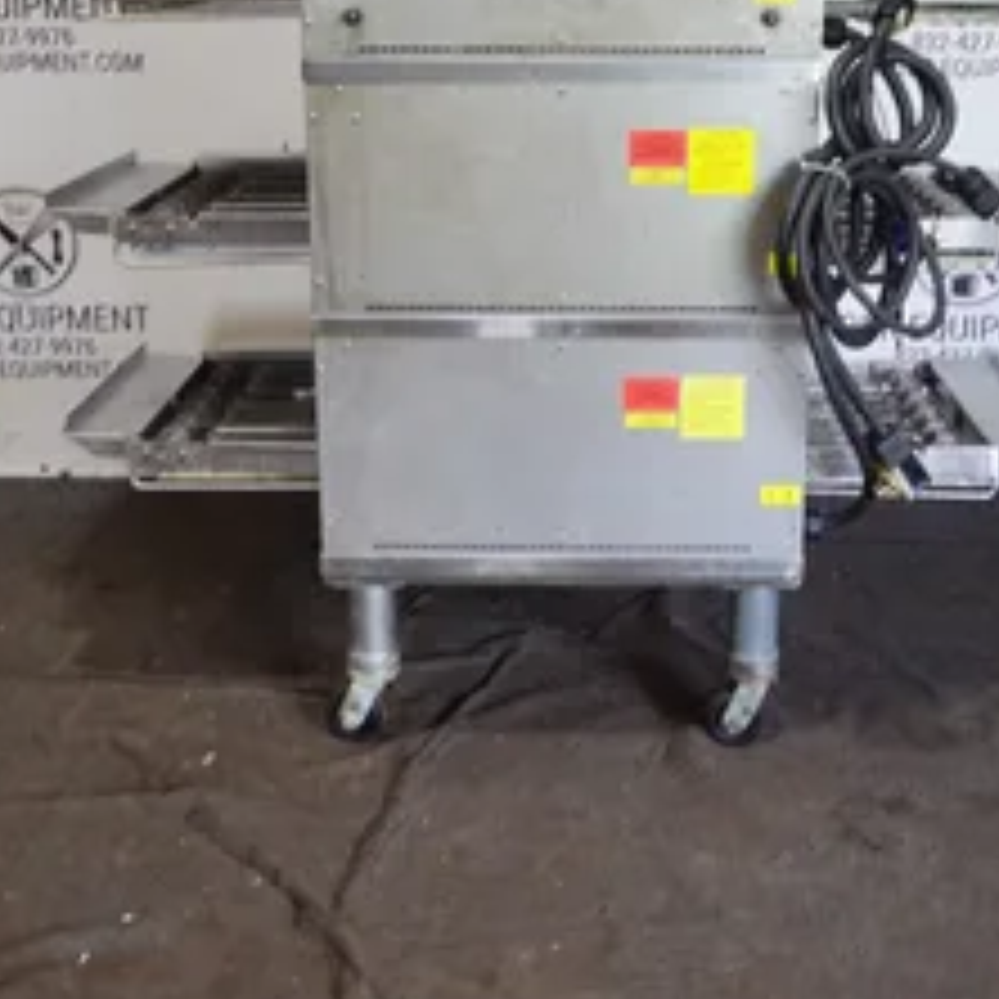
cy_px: 328
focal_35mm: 52
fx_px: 1698
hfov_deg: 32.7
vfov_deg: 32.5
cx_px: 587
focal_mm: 12.51
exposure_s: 1/10
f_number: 3.5
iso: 100
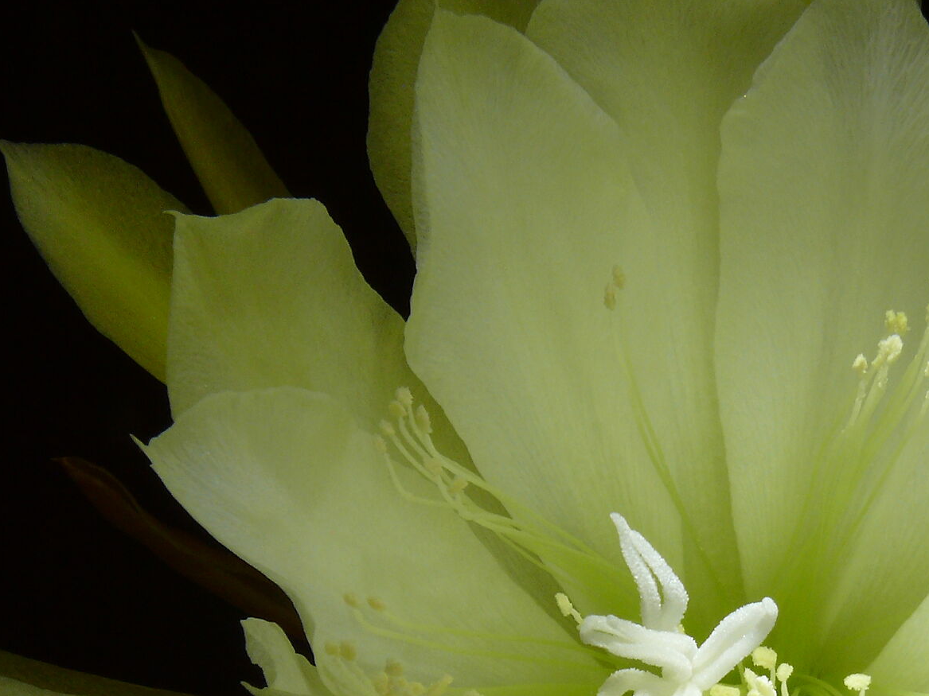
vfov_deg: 19.9
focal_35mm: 72
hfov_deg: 26.8
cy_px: 669
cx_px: 670
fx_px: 1932
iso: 100
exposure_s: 1/15
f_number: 11
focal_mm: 7.4
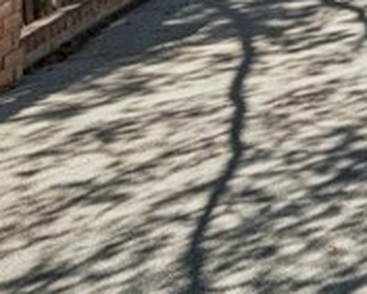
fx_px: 1196
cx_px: 888
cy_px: -263
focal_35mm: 110
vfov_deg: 12.6
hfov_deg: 13.0
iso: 100
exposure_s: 1/30
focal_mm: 20.2
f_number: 22
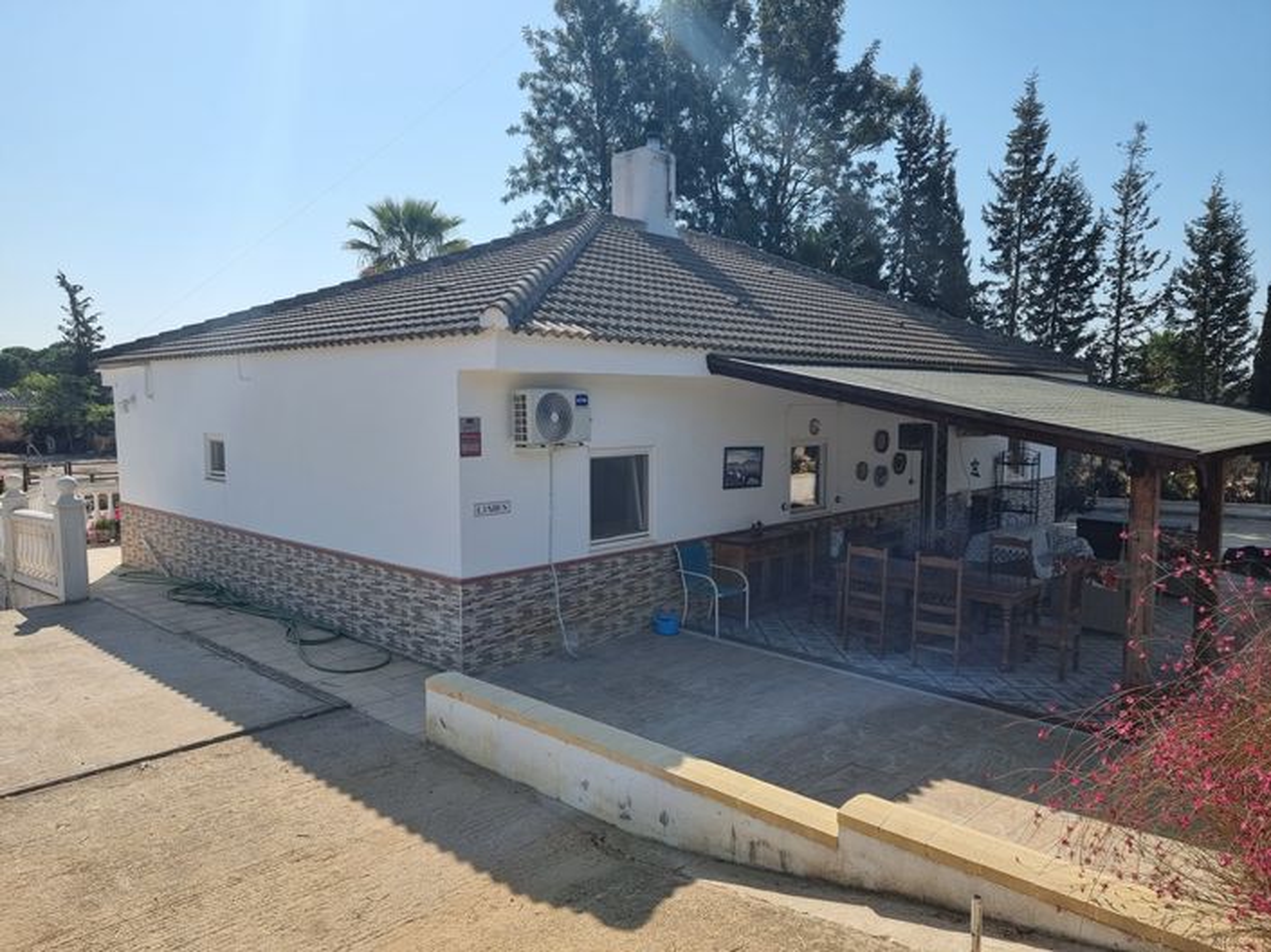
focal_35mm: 24
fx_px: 881
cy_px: 476
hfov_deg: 71.6
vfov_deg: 56.8
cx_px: 636
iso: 50
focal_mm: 6.7
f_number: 1.8
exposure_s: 1/1332
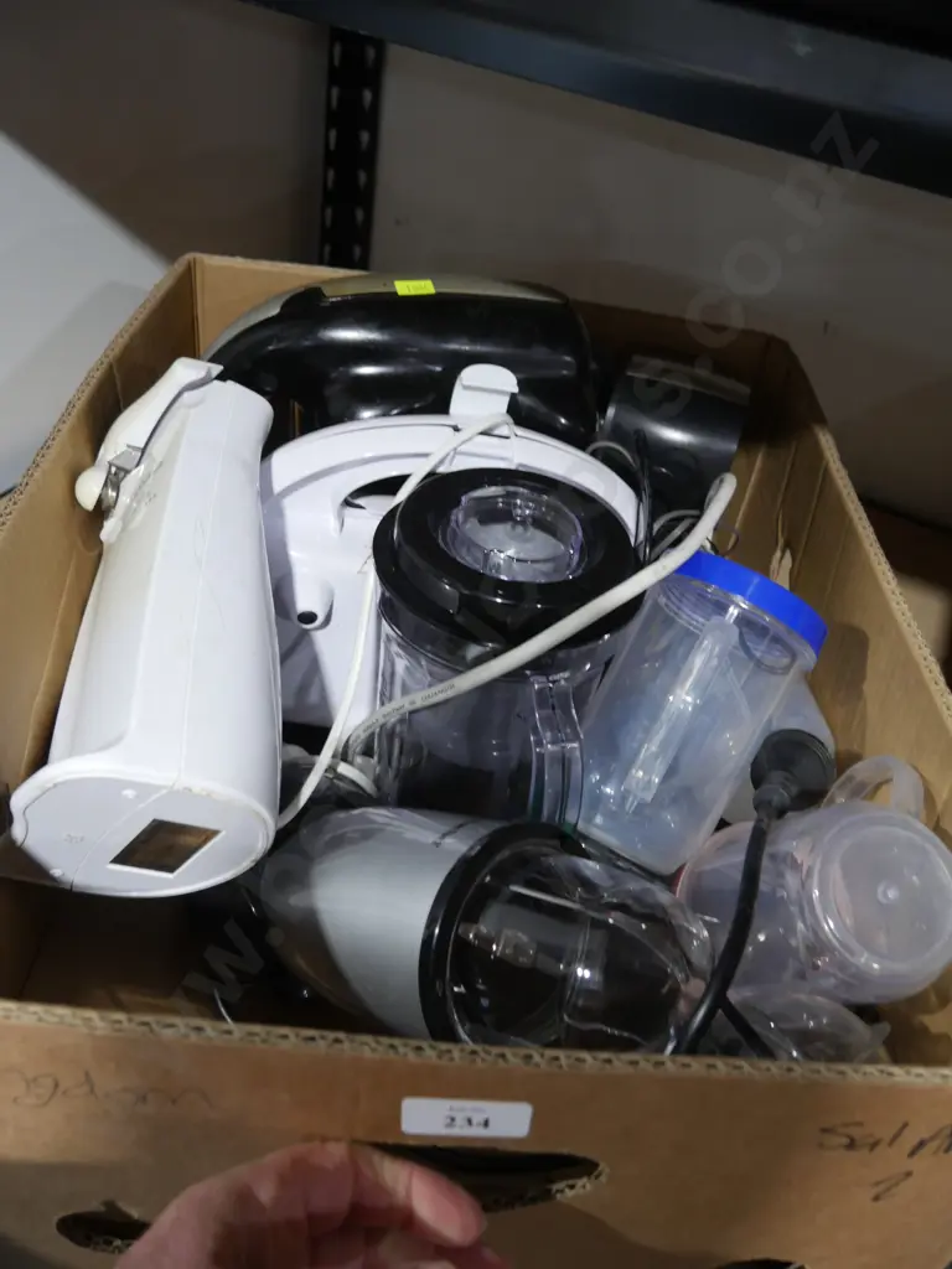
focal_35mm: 30
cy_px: 634
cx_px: 476
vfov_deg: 60.0
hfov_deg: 46.8
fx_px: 1100
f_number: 3.6
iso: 640
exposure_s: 1/60
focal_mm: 15
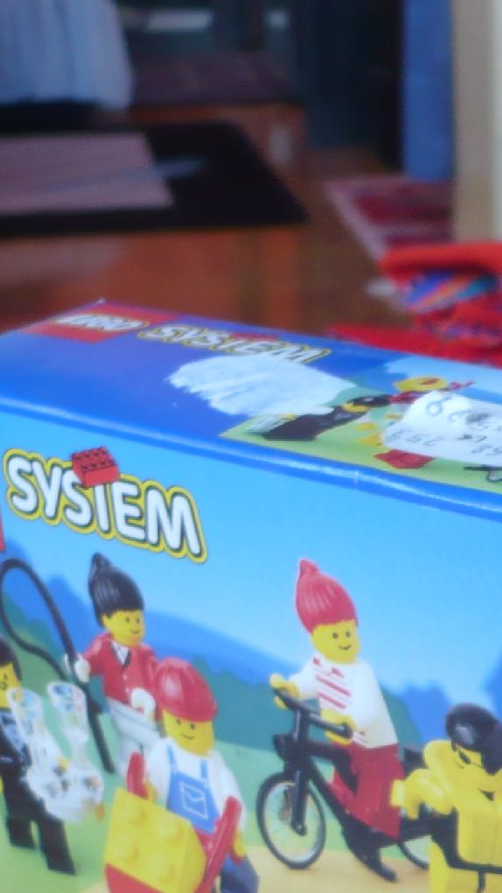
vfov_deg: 25.2
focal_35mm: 84
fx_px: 1989
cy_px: 593
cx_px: 563
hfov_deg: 14.0
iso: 100
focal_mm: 5.8
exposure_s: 1/25
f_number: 2.8
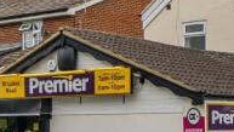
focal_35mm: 128
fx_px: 795
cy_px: 120
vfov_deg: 9.5
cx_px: 219
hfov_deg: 16.5
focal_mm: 24
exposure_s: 1/640
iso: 400
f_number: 8
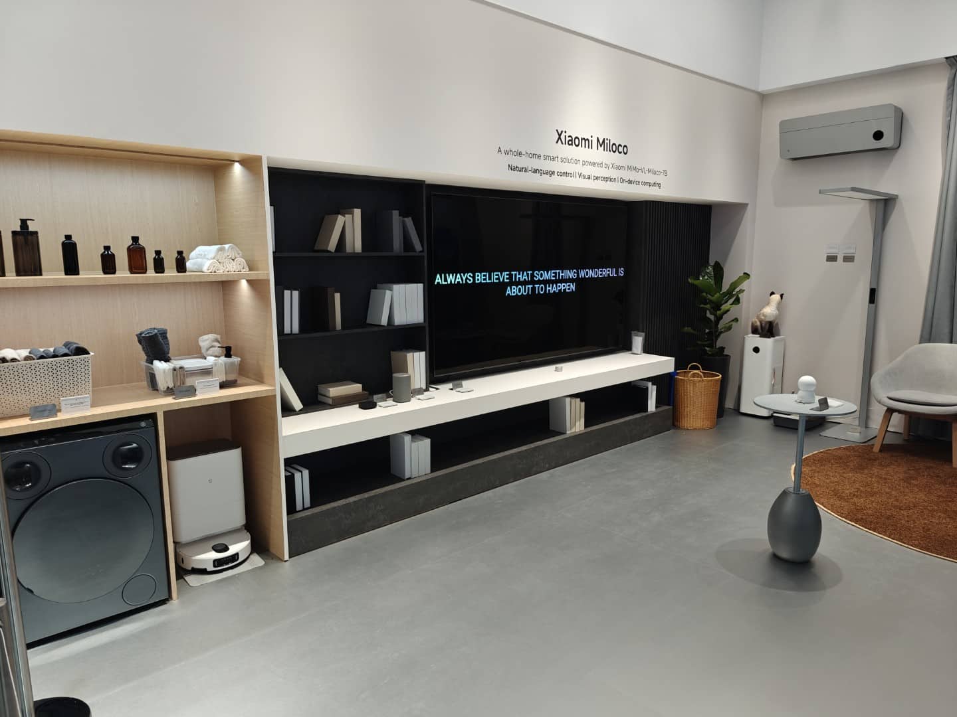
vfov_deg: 58.9
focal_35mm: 23
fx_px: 636
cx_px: 478
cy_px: 358
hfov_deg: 73.9
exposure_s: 1/86
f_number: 1.6
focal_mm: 6.06
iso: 125
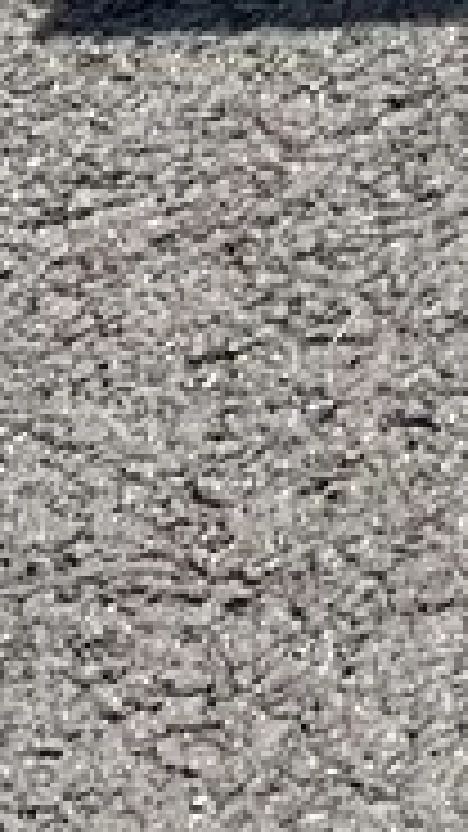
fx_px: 5407
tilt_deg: -18.3
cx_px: 2056
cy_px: -1412
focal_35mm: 245
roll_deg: -0.1
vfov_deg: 7.9
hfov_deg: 4.5
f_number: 1.6
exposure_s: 1/2024
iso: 50
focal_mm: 5.1
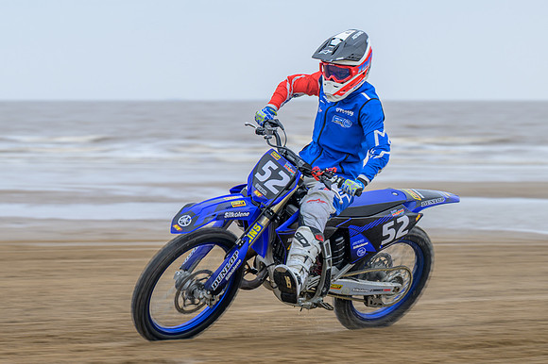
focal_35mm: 171
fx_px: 2598
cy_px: 211
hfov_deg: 12.0
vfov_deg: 8.0
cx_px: 230
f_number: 4
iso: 100
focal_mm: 98
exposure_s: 1/160
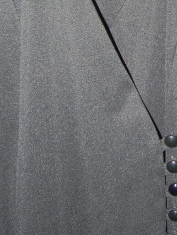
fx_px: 511
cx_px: 82
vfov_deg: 24.6
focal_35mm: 75
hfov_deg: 19.7
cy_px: -9
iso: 200
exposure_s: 1/30
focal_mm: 5.2
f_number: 2.8
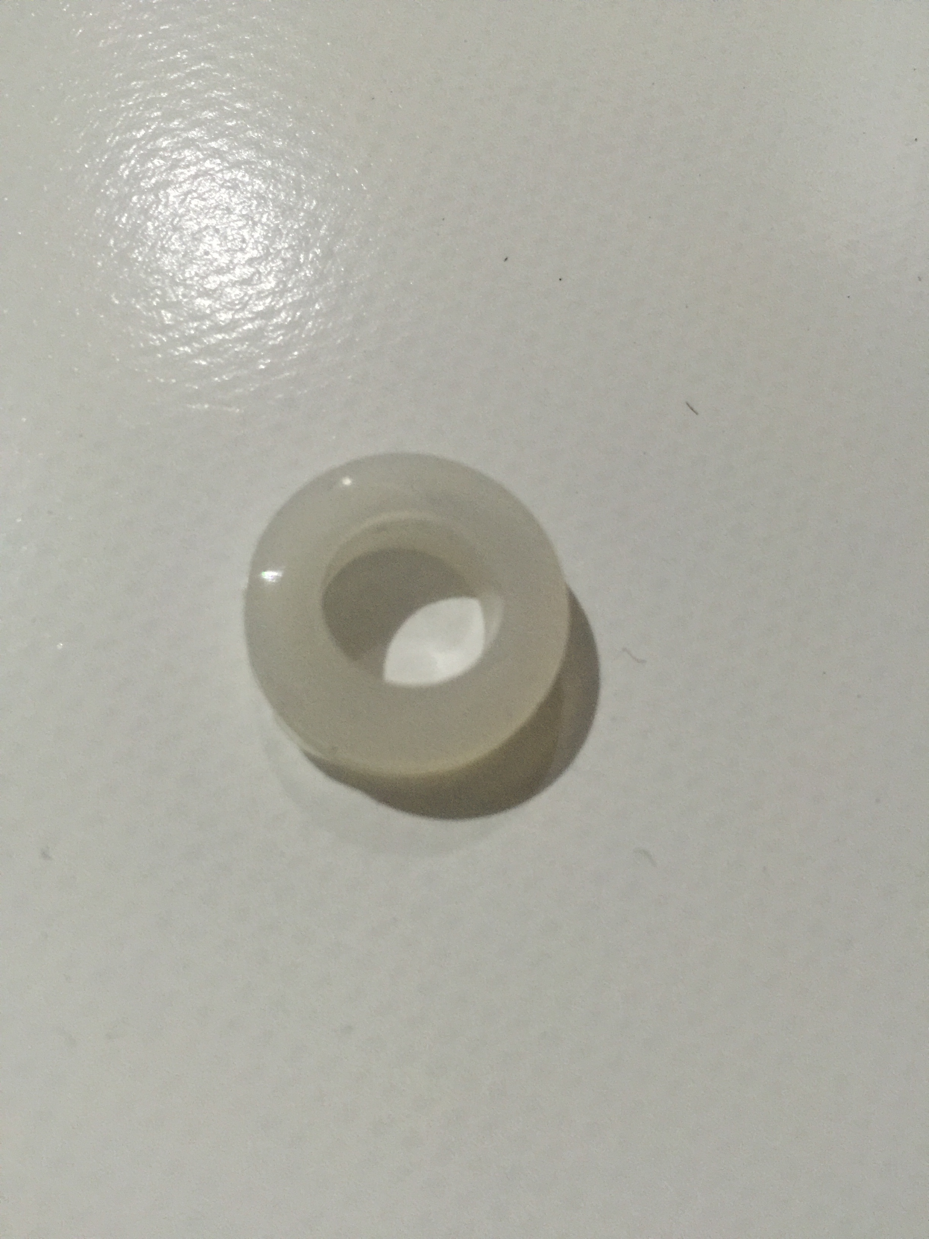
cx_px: 464
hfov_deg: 48.2
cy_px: 620
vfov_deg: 61.7
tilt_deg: -71.7
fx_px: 1038
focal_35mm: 29
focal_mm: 4.15
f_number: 2.2
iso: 125
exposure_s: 1/17
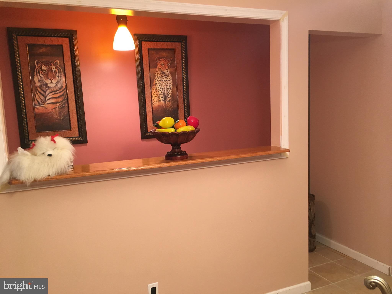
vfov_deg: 48.2
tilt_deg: -5.4
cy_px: 147
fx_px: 328
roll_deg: +3.3
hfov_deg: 61.7
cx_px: 196
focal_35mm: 29
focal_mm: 4.15
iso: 100
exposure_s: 1/30
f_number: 2.2
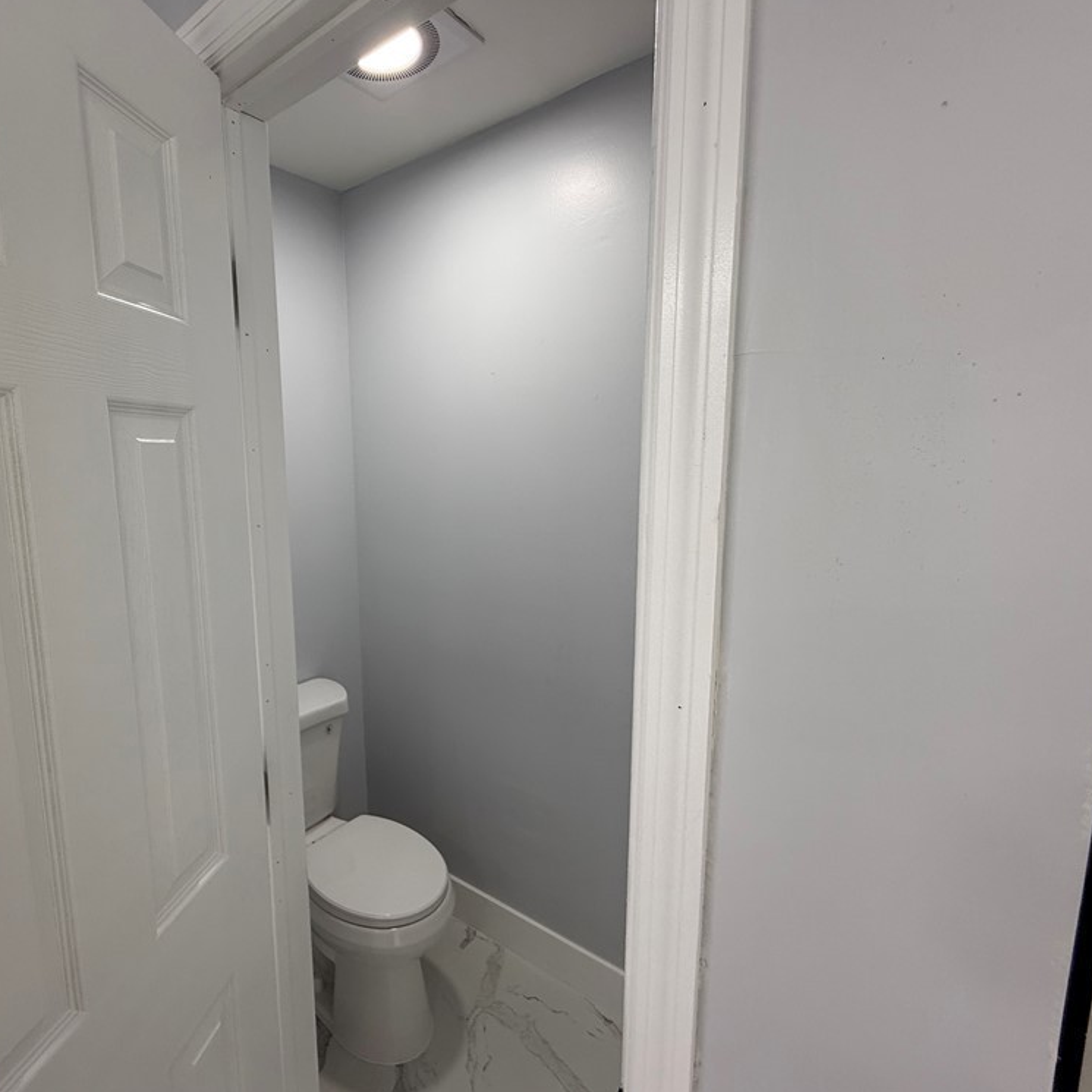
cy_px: 547
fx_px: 607
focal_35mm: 17
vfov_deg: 84.0
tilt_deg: -6.5
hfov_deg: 82.3
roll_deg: +1.1
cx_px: 406
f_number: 2.2
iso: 100
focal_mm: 2.22
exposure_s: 1/120
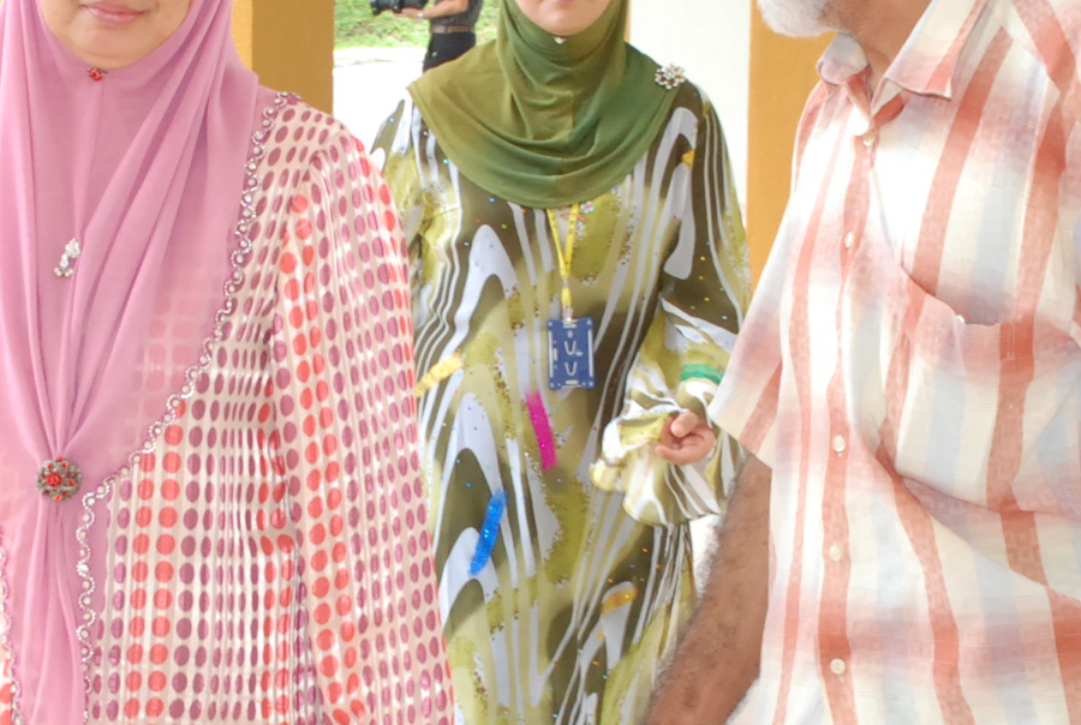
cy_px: 550
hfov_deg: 13.7
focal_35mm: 150
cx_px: 299
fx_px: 4501
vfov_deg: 9.2
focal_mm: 31
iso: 800
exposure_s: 1/125
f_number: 9
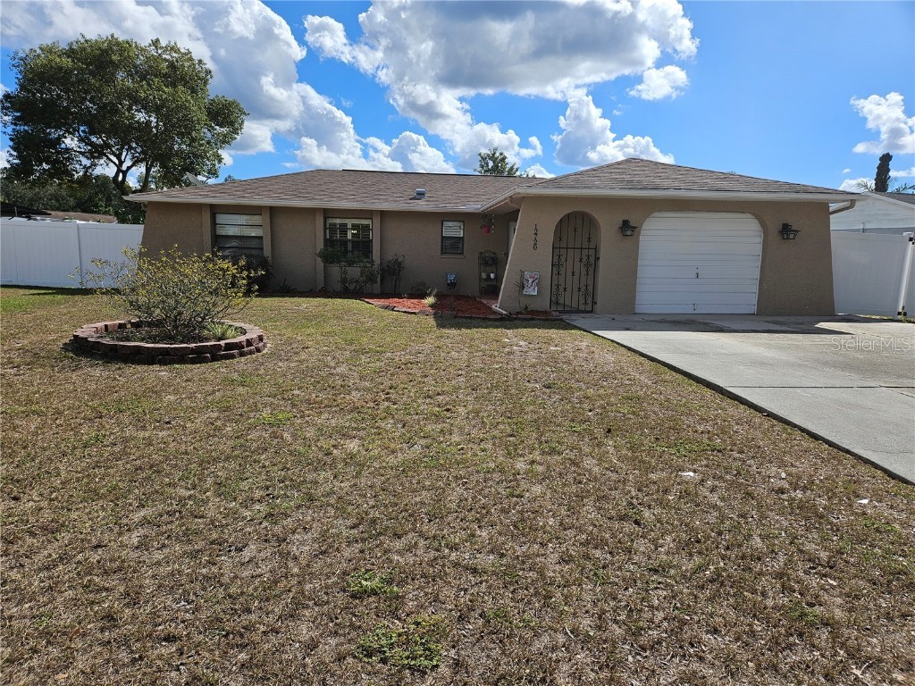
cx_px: 458
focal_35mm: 23
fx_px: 608
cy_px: 343
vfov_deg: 58.9
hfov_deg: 73.9
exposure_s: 1/2730
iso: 25
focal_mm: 5.4
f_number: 1.8
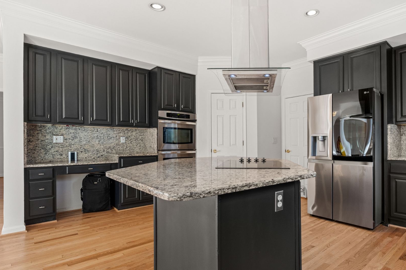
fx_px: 225
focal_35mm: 20
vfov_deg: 61.8
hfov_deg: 82.8
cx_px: 247
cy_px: 148
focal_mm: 16
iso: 800
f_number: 7.1
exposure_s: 1/15
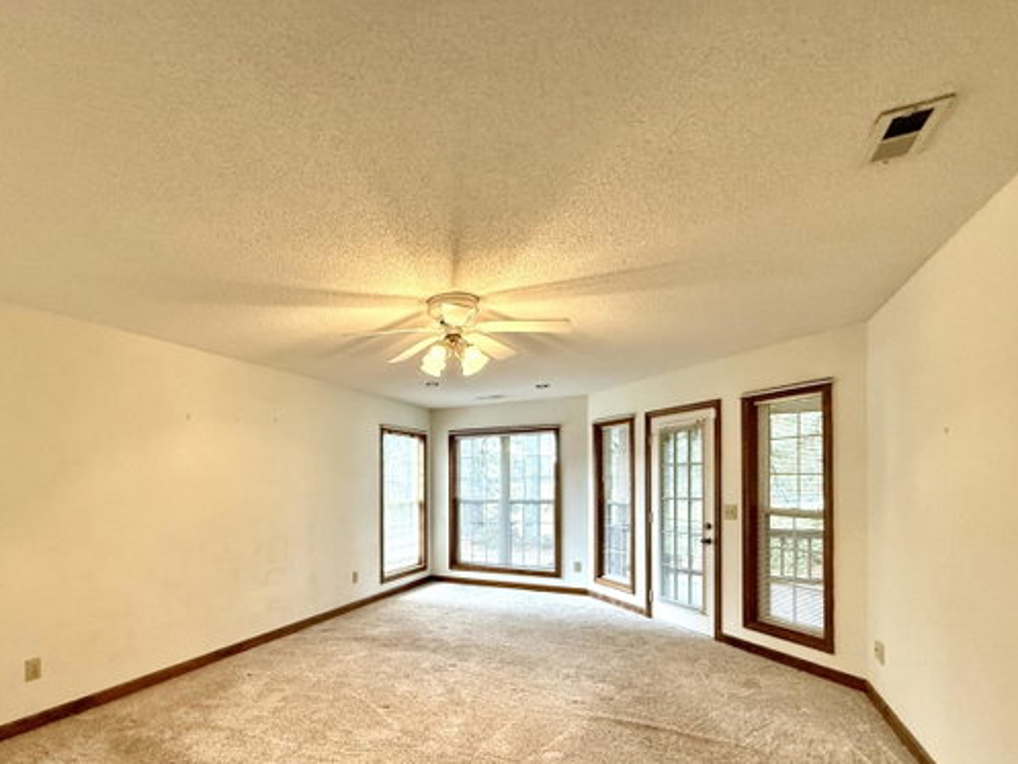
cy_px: 490
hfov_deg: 86.4
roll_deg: +1.1
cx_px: 398
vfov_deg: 70.2
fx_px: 529
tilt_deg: -0.5
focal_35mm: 18
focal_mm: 2.22
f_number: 2.2
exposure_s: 1/120
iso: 320
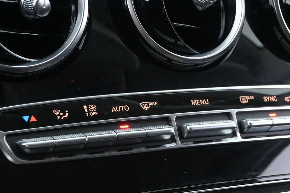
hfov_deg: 24.9
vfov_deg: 16.6
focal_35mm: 81
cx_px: 176
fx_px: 655
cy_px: 160
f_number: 4.8
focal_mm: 30.5
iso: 3200
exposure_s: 1/15
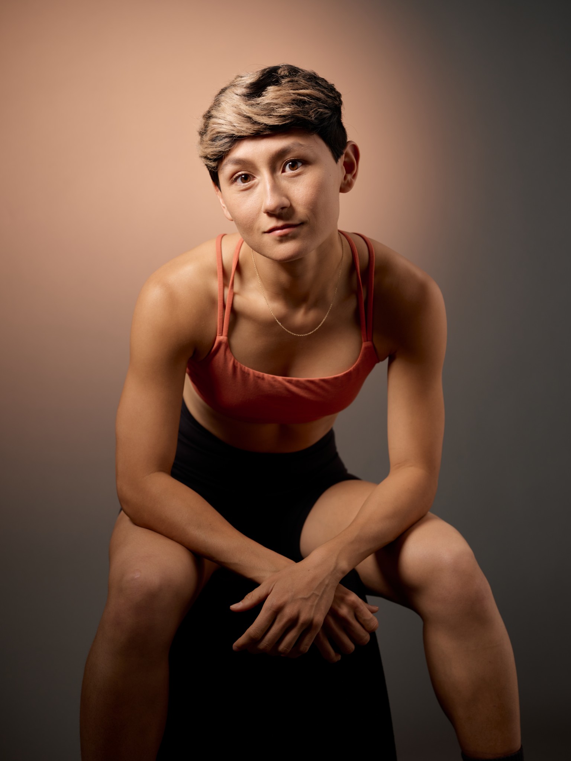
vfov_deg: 38.2
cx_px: 286
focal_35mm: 50
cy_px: 380
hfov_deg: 29.1
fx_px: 1100
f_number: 5.6
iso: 80
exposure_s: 1/125
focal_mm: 63
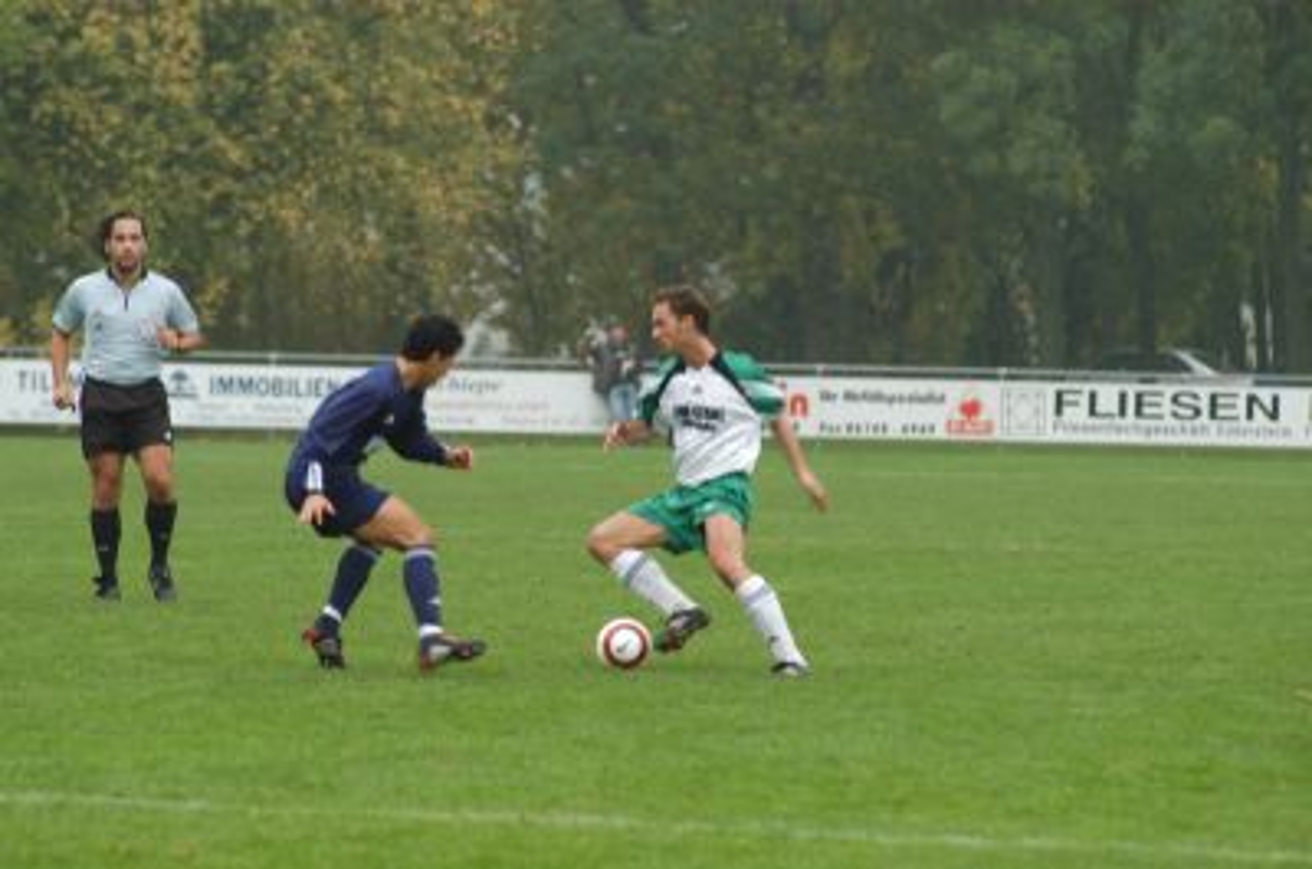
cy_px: 434
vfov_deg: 4.6
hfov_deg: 6.9
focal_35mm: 300
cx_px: 656
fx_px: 10911
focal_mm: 200
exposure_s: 1/320
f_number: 4.5
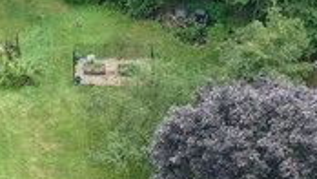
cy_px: 338
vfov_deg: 6.5
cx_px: -191
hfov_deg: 11.2
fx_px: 1539
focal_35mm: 183
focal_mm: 10.26
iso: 100
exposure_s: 1/120
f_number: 4.5
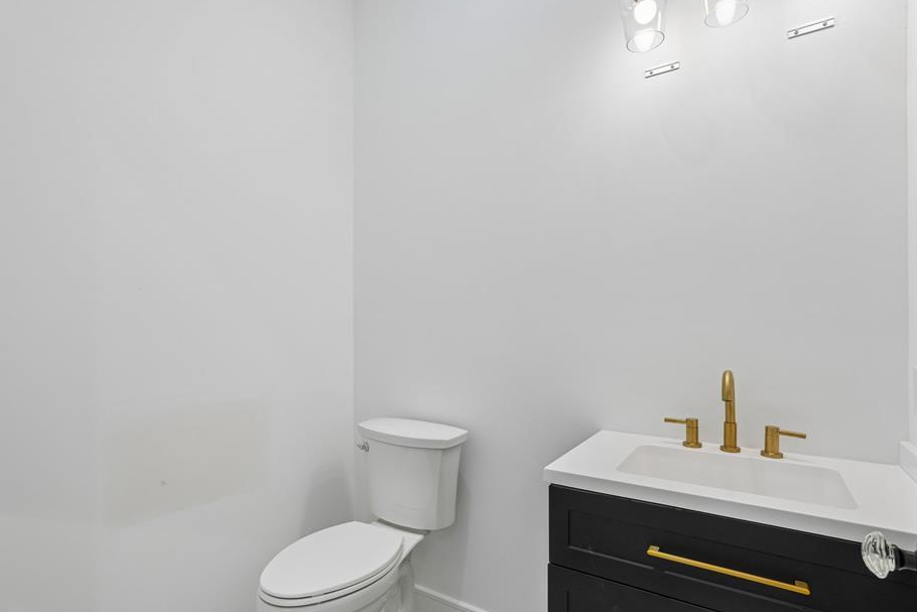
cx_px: 483
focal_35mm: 19
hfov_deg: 88.2
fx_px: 473
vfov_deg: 65.7
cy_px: 323
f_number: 9
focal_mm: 16.5
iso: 320
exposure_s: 1/30
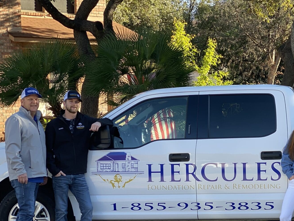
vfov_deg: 14.6
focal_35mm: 101
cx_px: 209
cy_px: 179
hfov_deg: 19.3
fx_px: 858
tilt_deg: -5.2
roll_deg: -0.4
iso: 20
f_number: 2
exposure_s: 1/135
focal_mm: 6
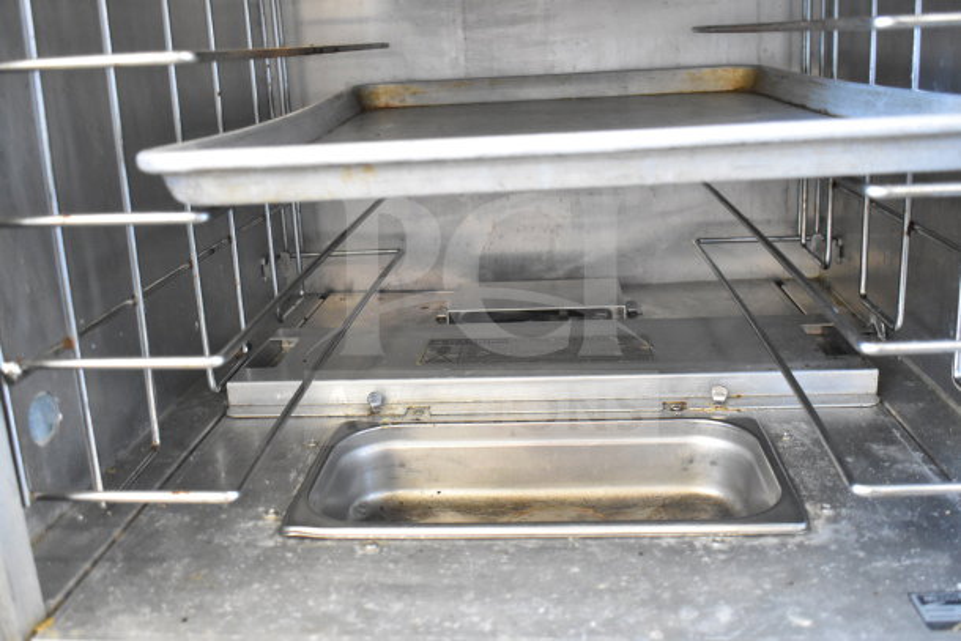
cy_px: 320
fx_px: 961
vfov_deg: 36.9
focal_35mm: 36
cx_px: 480
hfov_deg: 53.1
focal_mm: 24
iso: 3600
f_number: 3.8
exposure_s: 1/40
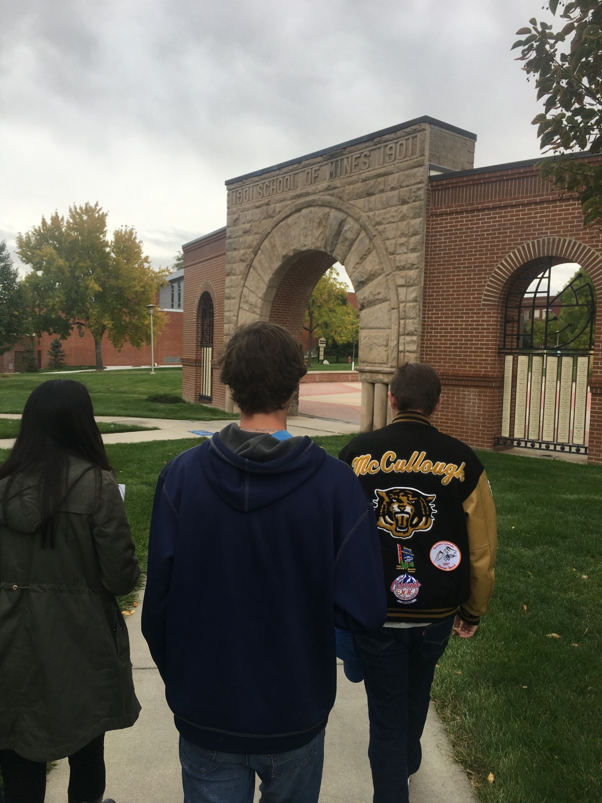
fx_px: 672
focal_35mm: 29
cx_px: 301
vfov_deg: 61.7
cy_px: 402
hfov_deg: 48.2
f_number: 2.2
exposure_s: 1/601
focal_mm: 4.15
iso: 25
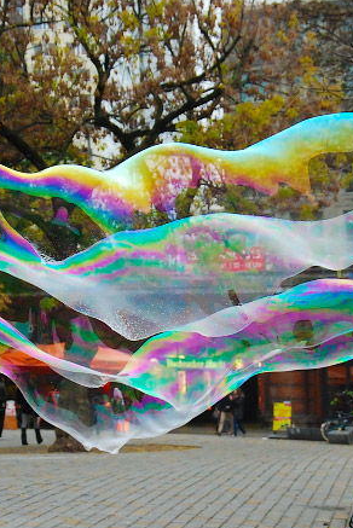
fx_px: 1586
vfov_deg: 18.9
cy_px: 280
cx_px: 216
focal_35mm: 108
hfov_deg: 12.7
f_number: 4.5
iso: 800
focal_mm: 35
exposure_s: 1/100
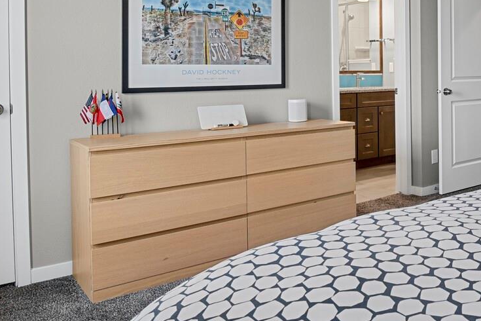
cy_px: 73
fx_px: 494
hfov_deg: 47.3
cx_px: 421
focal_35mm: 37
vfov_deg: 35.0
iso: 6400
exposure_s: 1/20
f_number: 8
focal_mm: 17
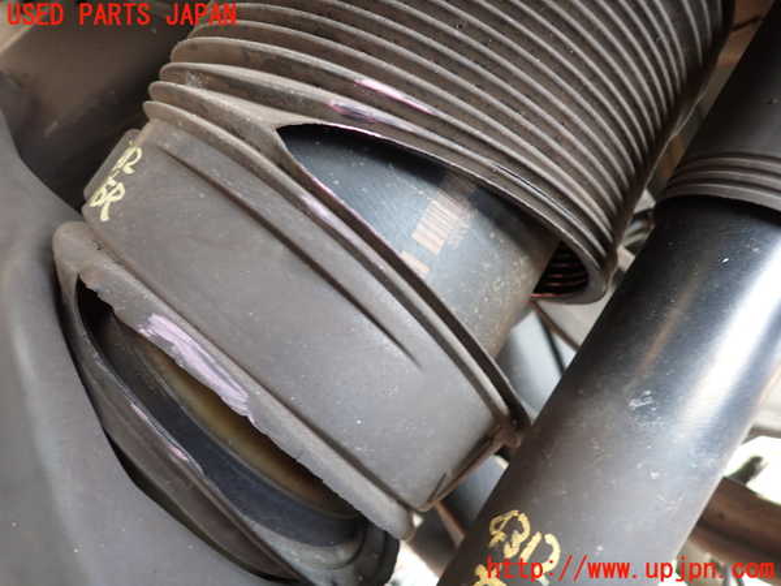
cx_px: 390
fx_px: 564
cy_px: 293
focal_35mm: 25
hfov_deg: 69.4
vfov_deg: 54.9
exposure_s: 1/60
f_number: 2
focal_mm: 4.5
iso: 160
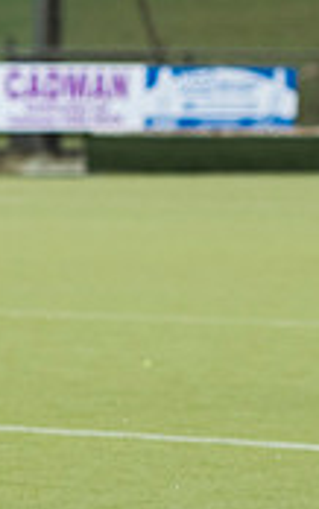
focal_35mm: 655
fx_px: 9096
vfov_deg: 3.2
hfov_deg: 2.0
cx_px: -257
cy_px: 285
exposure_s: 1/1250
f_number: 3.2
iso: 160
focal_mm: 100
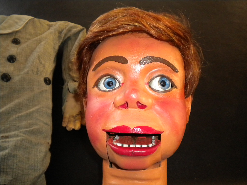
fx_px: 250
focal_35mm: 35
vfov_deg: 40.7
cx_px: 124
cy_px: 92
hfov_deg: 52.6
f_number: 3.1
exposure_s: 1/30
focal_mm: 6.3
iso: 400
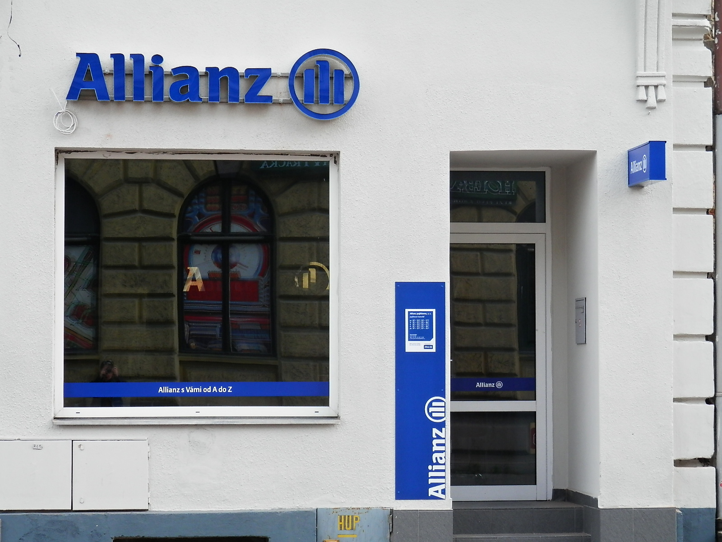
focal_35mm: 106
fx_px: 2211
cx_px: 361
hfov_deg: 18.5
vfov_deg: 14.0
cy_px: 271
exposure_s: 1/125
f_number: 5
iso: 100
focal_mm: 19
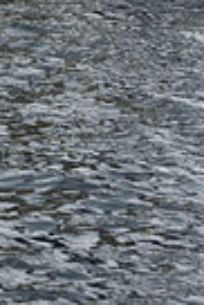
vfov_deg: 5.5
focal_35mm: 367
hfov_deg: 3.8
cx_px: 120
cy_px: -321
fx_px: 3111
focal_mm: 86
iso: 250
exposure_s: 1/800
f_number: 9
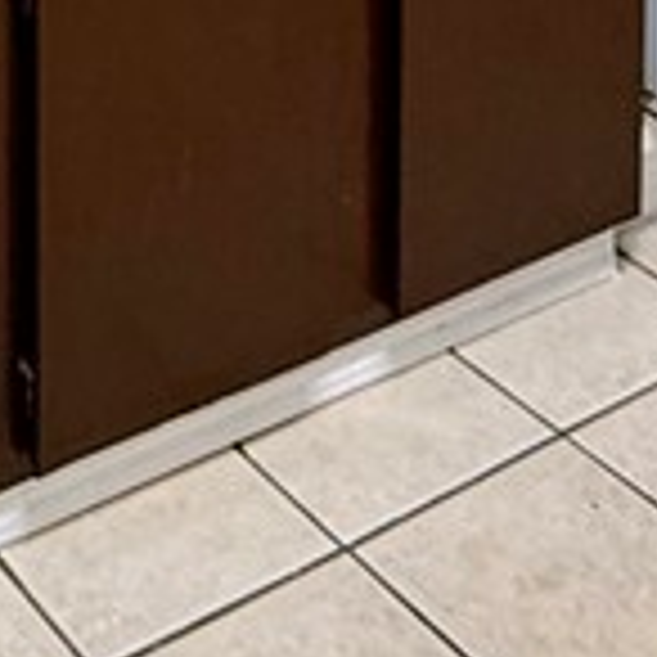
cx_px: -320
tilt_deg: -4.2
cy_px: -801
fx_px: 1868
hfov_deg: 17.9
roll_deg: +1.3
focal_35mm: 87
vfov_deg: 14.8
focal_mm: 2.22
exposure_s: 1/60
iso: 200
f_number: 2.2
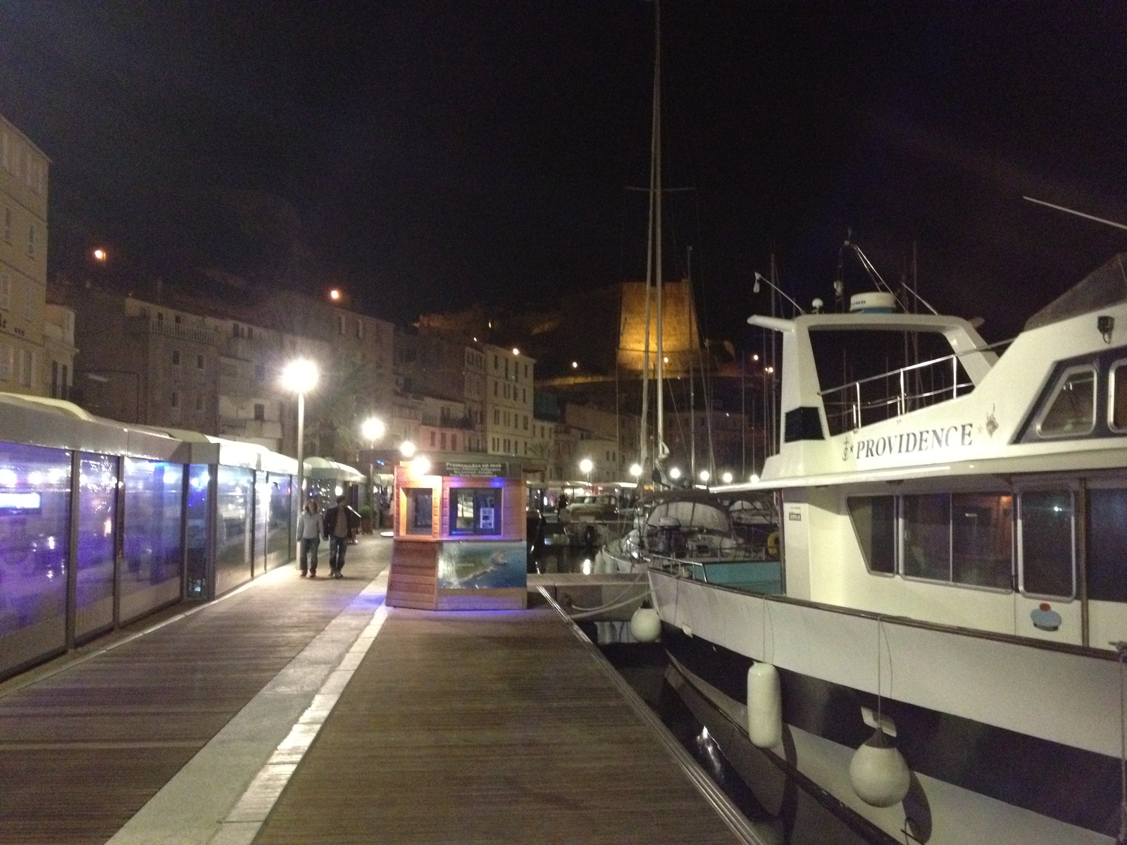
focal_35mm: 35
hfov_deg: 52.6
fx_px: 1140
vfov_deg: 40.7
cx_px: 564
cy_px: 422
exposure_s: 1/15
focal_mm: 4.28
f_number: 2.4
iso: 640
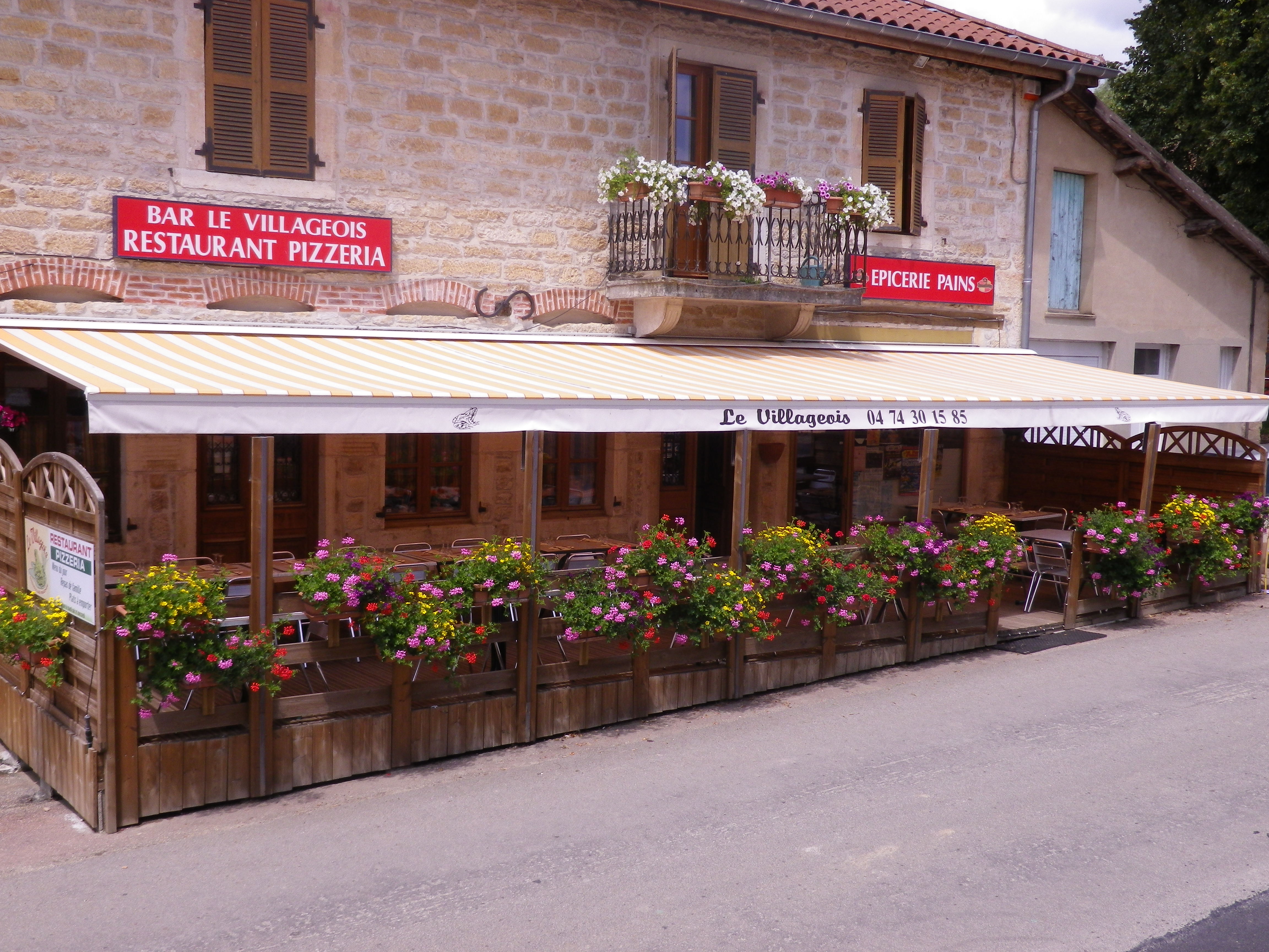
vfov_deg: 36.8
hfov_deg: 47.9
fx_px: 1430
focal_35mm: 39
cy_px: 476
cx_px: 634
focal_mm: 7
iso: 80
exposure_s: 1/640
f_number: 4
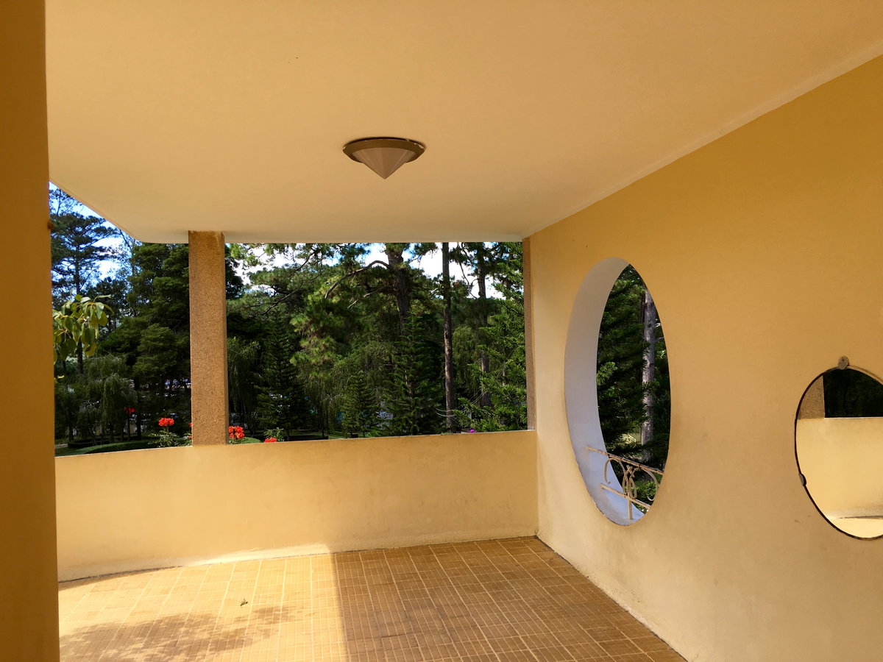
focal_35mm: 29
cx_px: 442
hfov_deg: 61.7
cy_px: 331
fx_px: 740
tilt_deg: +2.7
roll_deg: +0.8
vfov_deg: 48.2
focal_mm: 4.15
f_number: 2.2
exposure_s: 1/361
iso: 25
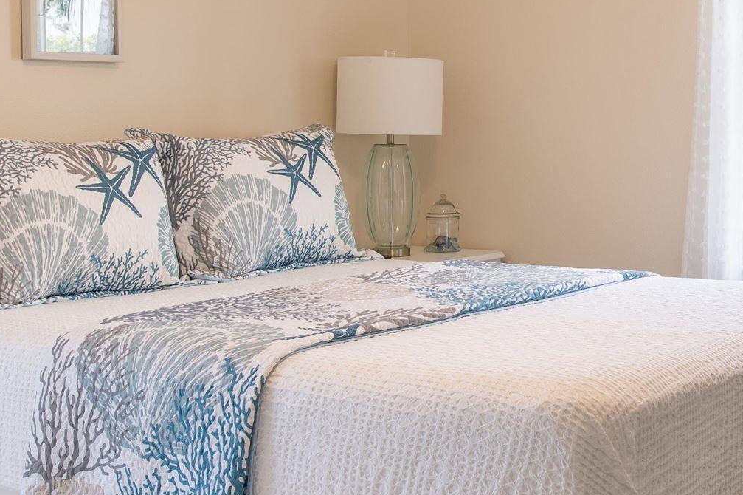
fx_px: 1258
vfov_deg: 22.2
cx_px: 630
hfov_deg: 31.7
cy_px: 170
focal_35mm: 61
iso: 100
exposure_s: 1/30
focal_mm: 20
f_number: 9
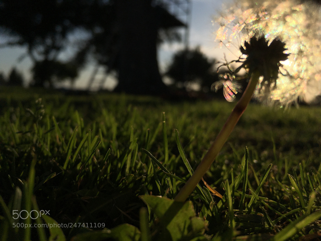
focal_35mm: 29
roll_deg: -5.1
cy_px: 120
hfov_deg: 61.7
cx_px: 160
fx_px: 269
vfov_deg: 48.2
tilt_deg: -4.3
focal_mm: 4.15
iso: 25
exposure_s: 1/9615
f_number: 2.2
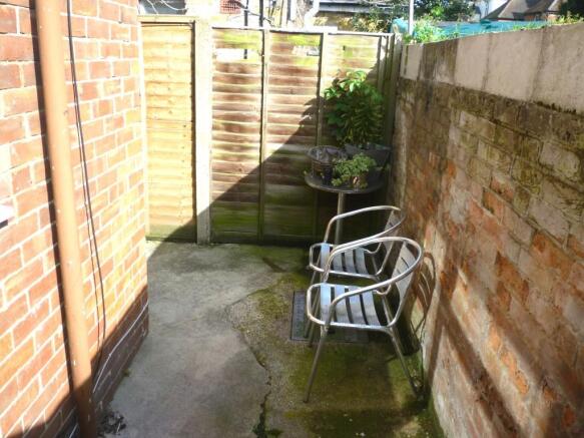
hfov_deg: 61.7
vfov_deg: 48.2
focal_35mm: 29
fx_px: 489
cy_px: 219
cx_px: 292
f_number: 3.3
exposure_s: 1/400
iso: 80
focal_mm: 5.2
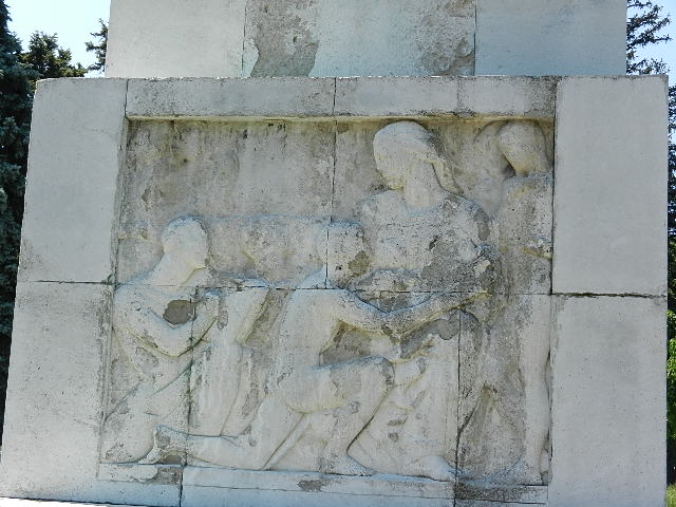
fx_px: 1172
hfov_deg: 32.2
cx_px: 338
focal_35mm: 60
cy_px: 254
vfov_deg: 24.4
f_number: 4.5
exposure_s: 1/640
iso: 160
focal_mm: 10.9
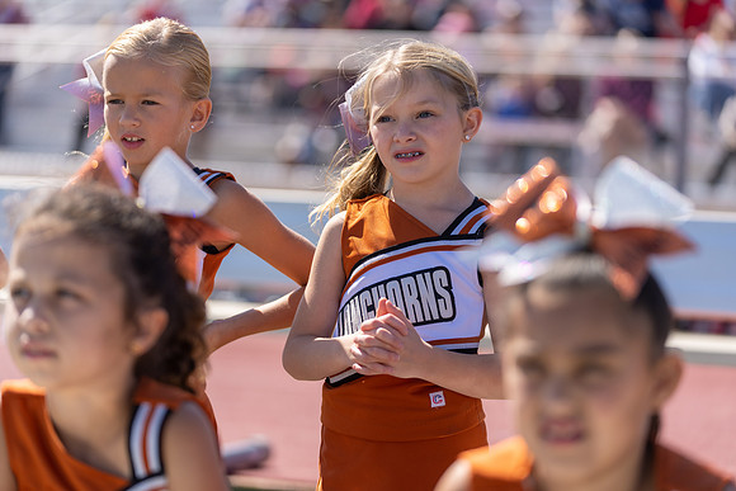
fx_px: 2495
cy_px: 246
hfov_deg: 16.8
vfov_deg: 11.2
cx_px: 368
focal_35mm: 122
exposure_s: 1/1600
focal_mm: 122
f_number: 2.8
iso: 100
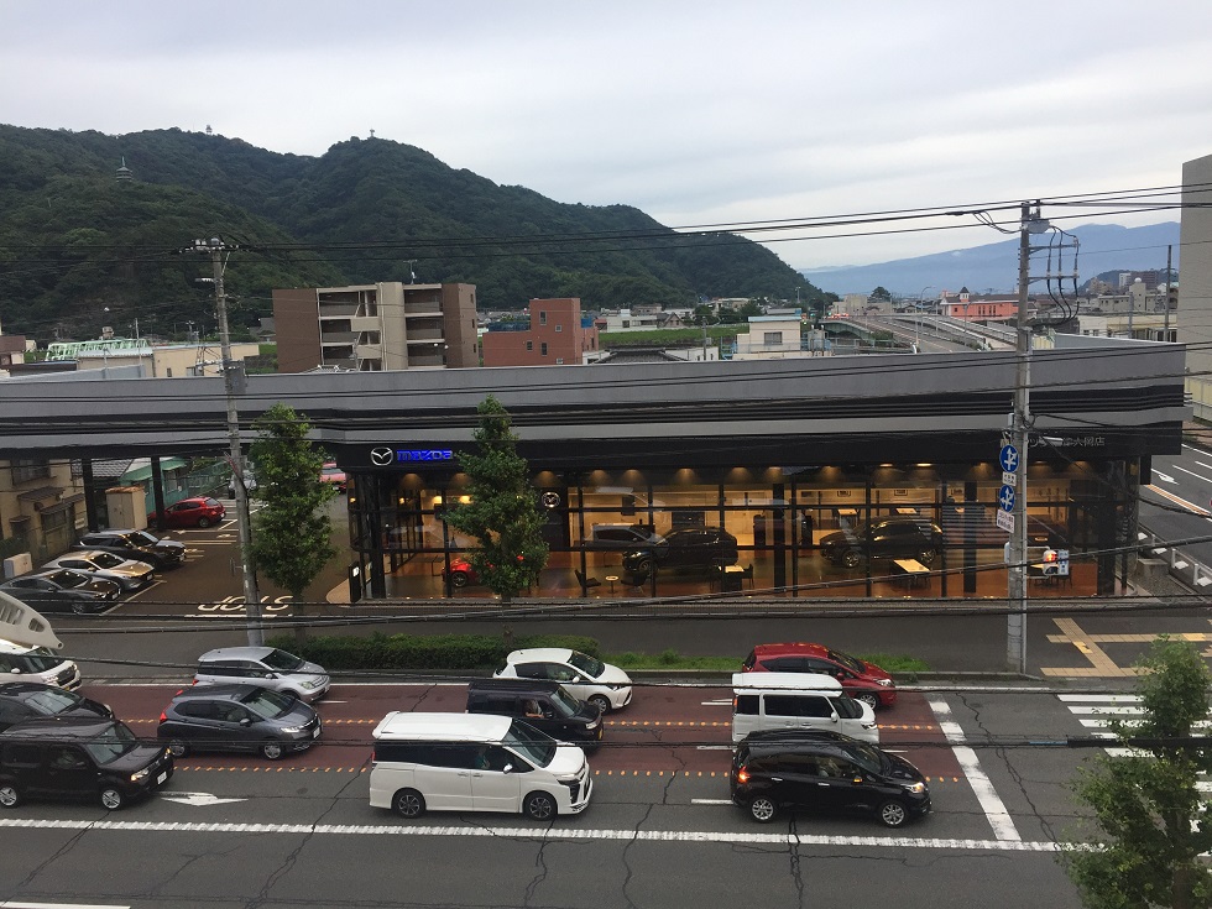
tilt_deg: -8.1
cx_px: 606
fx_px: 1015
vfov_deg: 48.2
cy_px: 454
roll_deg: +0.4
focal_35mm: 29
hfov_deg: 61.7
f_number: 2.2
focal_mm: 4.15
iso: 40
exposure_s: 1/60
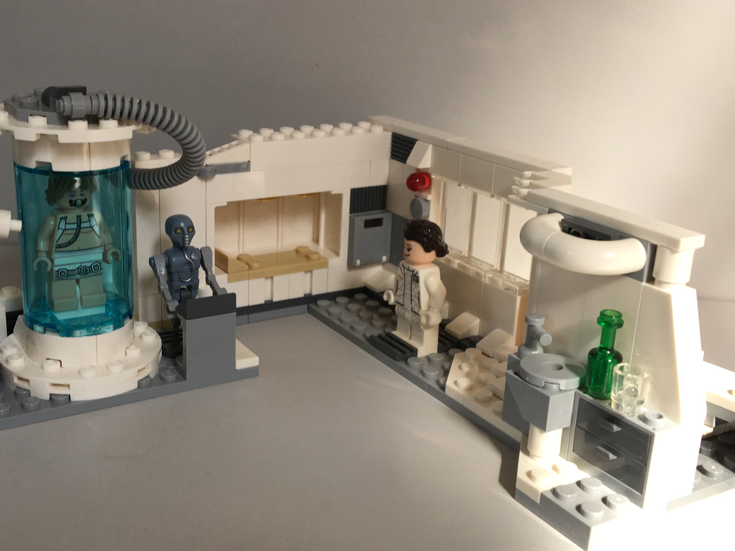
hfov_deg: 42.7
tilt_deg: -19.0
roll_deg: +1.4
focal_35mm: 44
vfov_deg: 32.9
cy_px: 265
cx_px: 295
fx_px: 934
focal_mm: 4.15
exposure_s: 1/100
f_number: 2.2
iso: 32
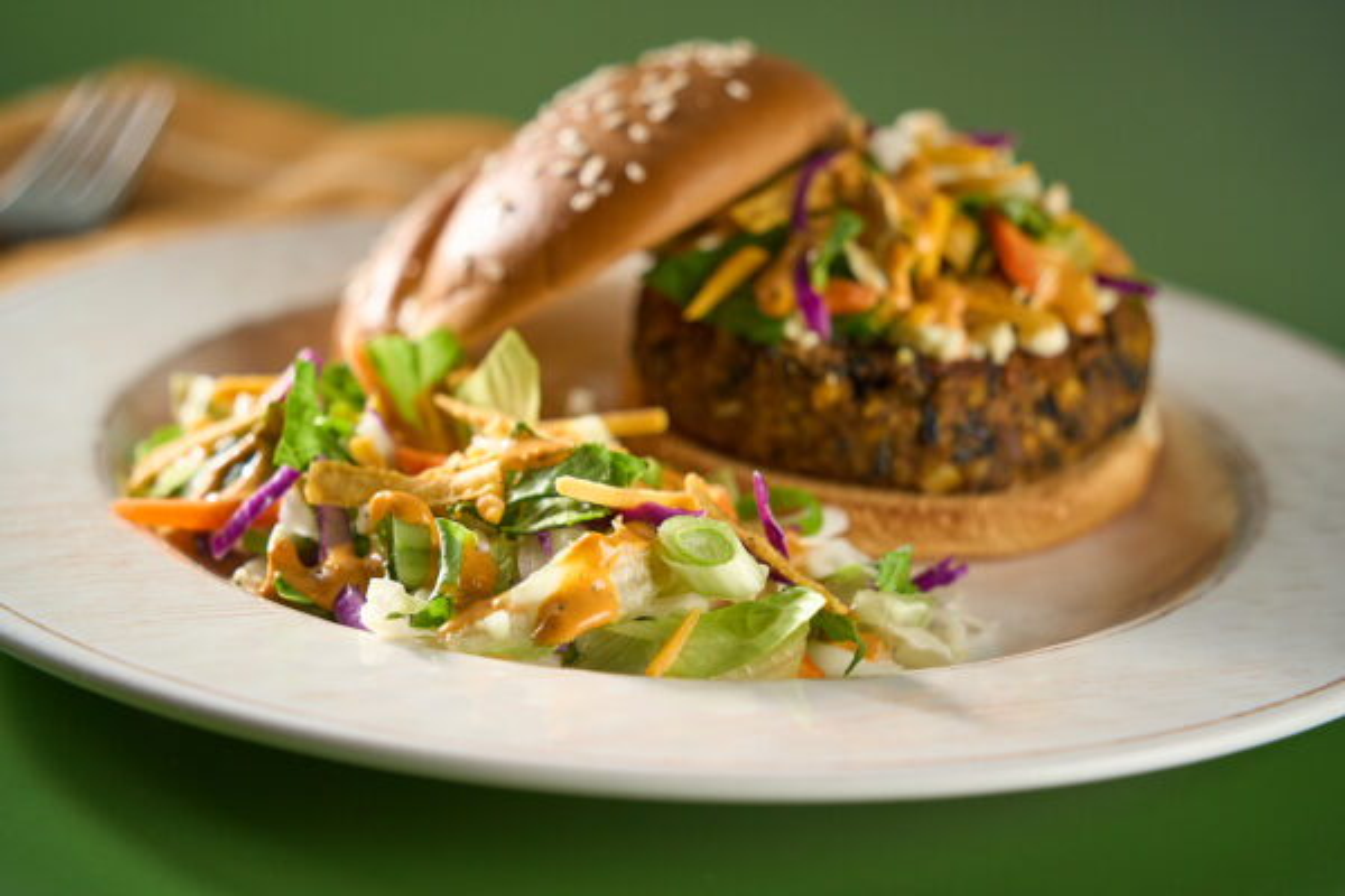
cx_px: 672
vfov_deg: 14.9
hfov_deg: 22.1
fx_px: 3437
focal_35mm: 92
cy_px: 448
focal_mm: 92
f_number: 4.5
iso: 400
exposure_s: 1/160
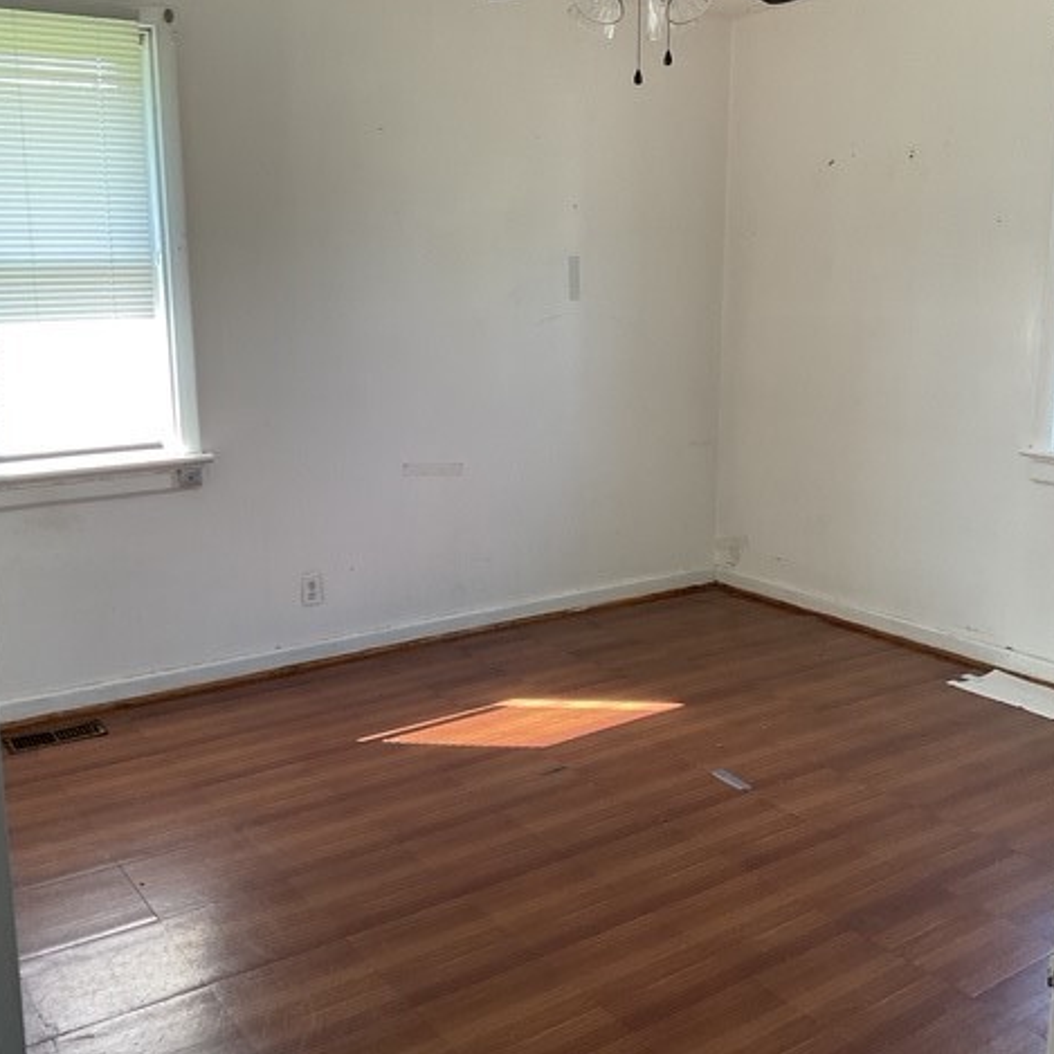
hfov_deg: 47.2
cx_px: 526
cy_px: 481
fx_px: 1206
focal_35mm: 35
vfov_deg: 47.2
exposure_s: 1/60
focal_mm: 3
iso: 64
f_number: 1.8
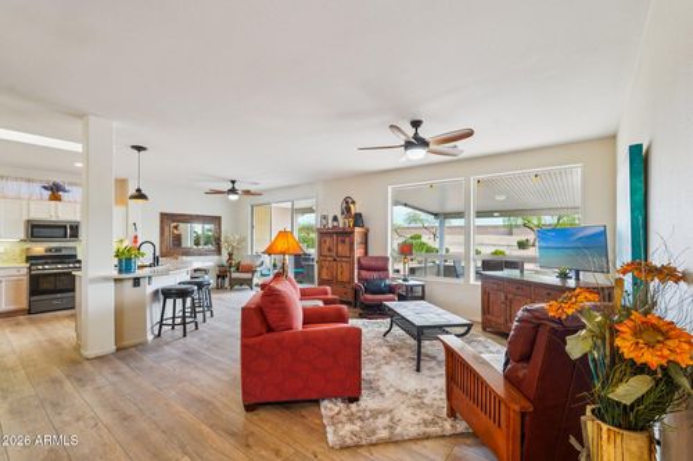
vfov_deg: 73.7
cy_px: 230
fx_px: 308
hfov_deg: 96.8
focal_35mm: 16
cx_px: 346
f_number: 8
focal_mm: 16
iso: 400
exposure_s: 1/13
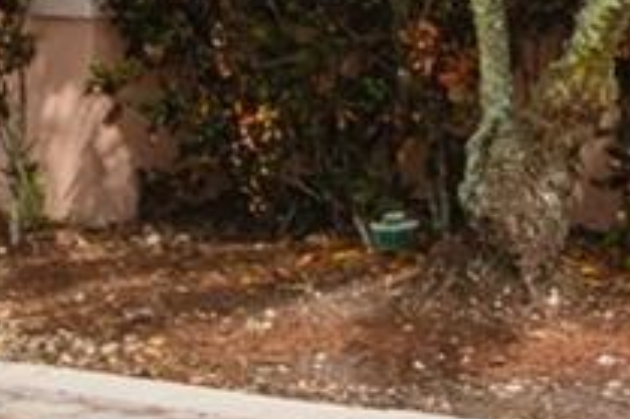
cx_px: 971
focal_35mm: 184
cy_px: -344
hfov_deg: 10.7
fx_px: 3217
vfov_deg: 7.2
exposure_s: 1/1250
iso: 200
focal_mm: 16
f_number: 5
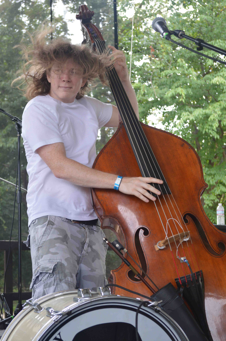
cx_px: 113
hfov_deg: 20.6
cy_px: 170
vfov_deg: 30.5
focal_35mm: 66
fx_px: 623
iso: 400
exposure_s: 1/125
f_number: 5.6
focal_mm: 44
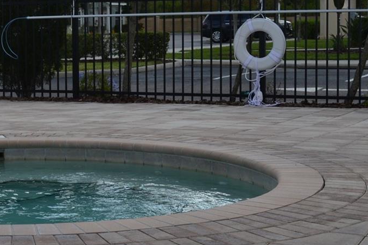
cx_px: -11
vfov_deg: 14.8
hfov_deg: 21.3
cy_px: 80
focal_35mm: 92
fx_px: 940
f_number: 8
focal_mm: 26
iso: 100
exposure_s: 1/250
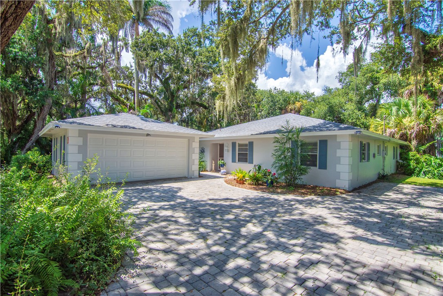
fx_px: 295
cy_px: 148
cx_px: 222
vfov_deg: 53.1
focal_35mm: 24
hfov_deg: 73.7
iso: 400
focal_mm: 16
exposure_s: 1/500
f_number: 8
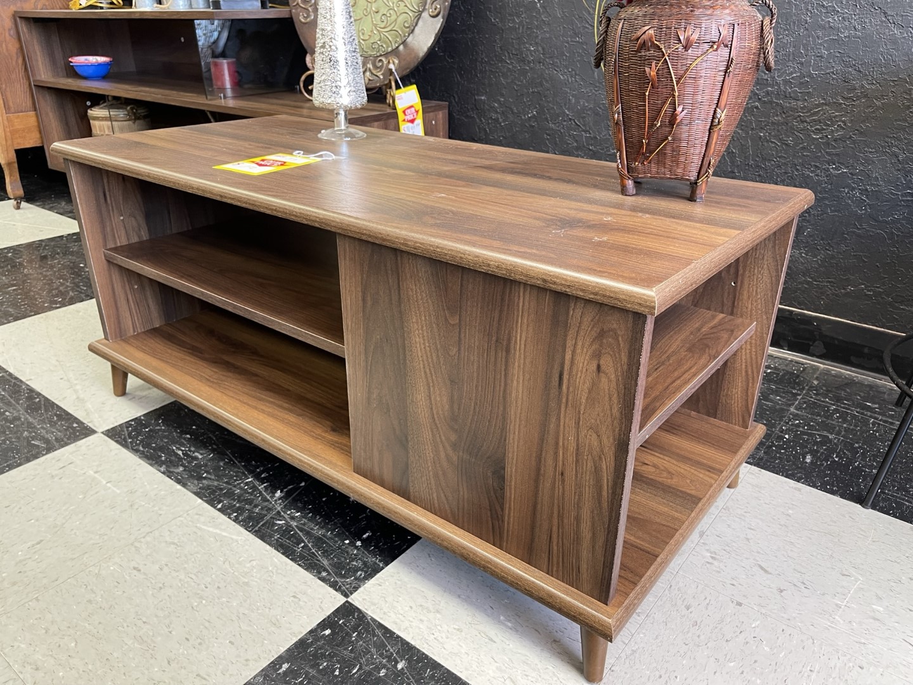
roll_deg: -0.9
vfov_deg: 53.1
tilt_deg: -25.9
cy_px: 342
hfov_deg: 67.3
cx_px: 456
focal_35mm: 26
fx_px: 686
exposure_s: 1/60
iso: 160
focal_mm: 5.1
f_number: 1.6
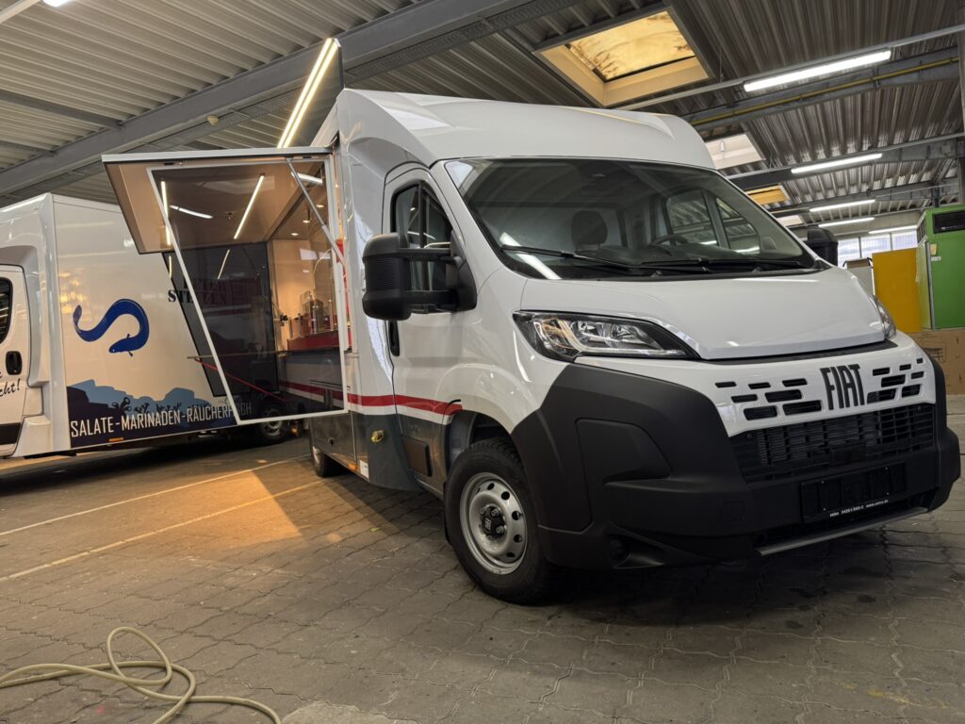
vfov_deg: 56.8
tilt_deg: -0.2
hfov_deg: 71.6
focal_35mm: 24
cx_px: 482
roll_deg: +4.7
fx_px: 669
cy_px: 362
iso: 200
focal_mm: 6.76
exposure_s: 1/100
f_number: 1.78
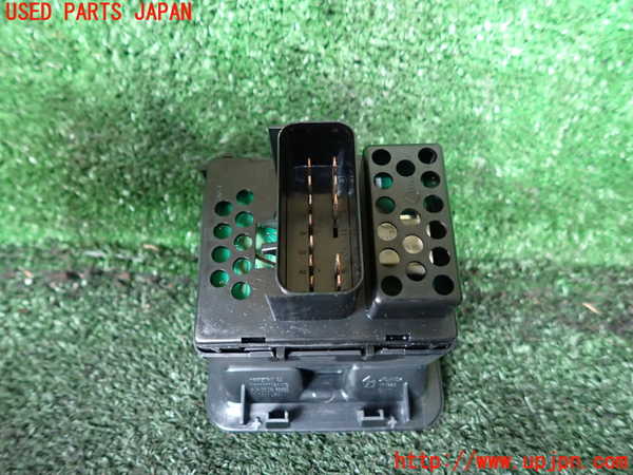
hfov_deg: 69.4
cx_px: 316
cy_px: 238
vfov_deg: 54.9
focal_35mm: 25
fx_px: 457
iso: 800
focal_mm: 4.5
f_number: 2
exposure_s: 1/30
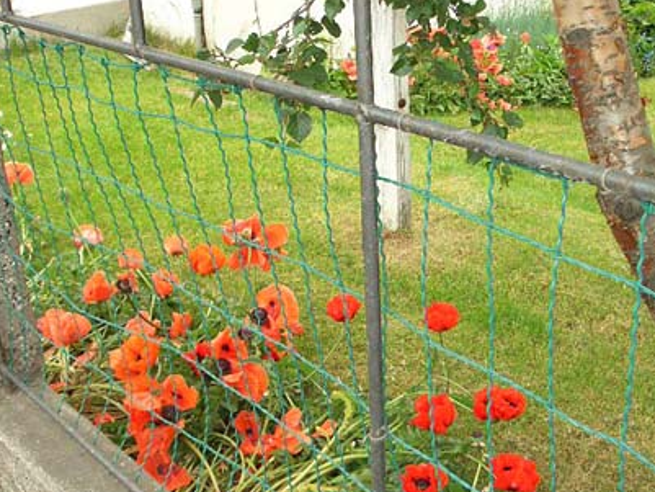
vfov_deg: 26.6
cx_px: 354
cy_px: 270
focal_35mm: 55
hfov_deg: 34.9
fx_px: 1041
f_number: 5
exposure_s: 1/100
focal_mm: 8.2
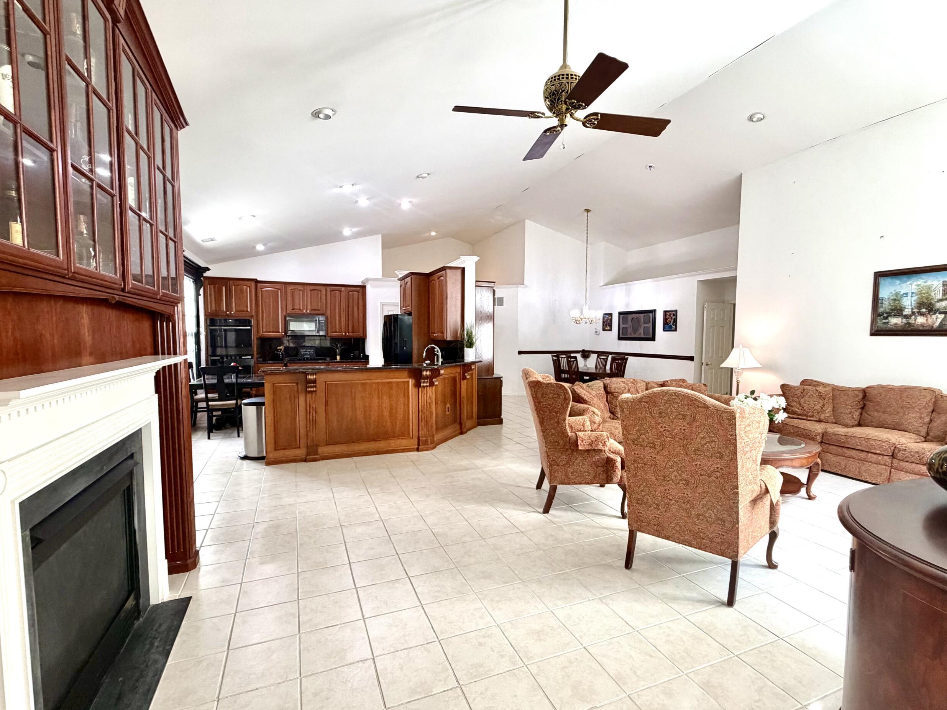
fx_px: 465
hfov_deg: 91.0
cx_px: 486
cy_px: 362
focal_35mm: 17
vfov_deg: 74.7
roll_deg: +0.8
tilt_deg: -3.1
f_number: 2.2
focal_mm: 2.22
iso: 200
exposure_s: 1/120
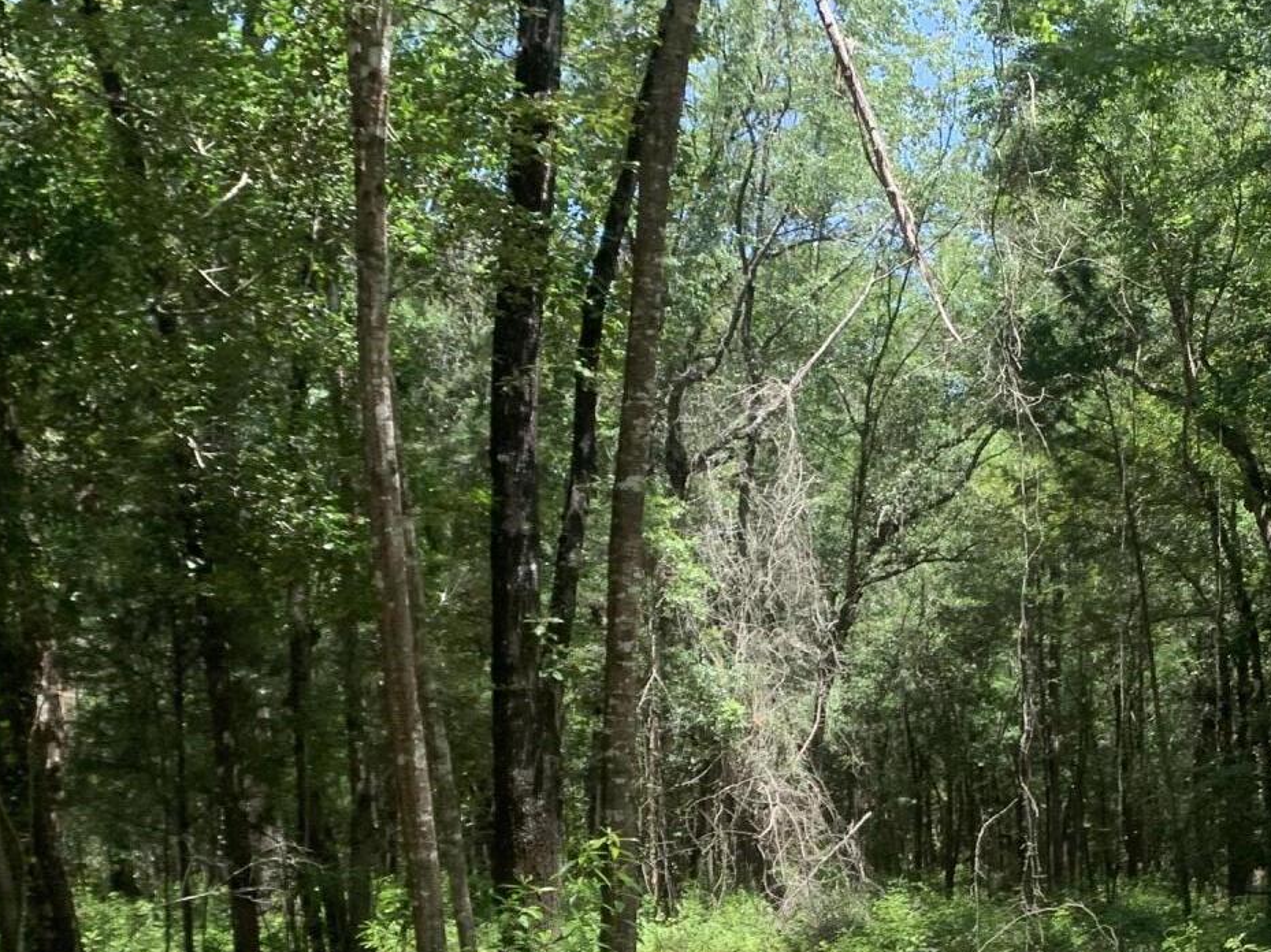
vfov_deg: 24.7
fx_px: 2055
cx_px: 809
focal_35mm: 56
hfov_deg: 34.2
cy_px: 992
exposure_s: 1/507
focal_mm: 4.25
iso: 25
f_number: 1.8
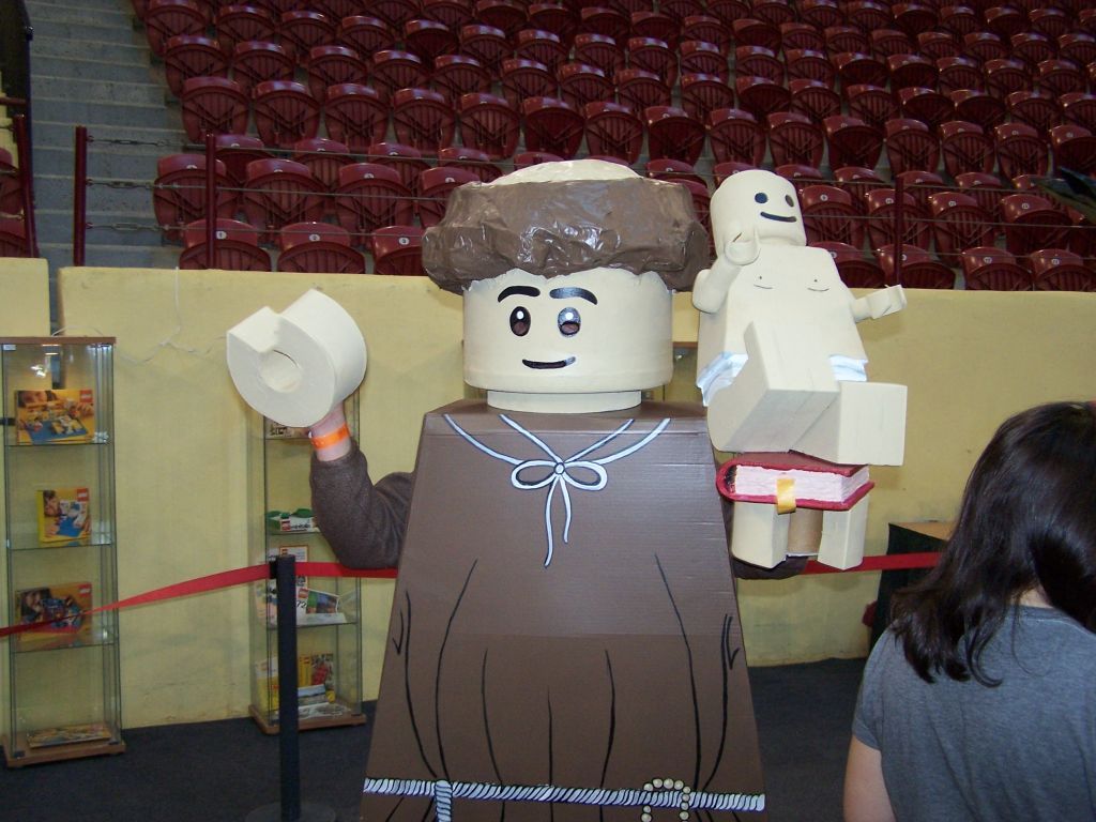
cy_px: 411
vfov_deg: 37.7
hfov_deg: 49.0
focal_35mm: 38
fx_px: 1203
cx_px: 548
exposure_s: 1/60
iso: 140
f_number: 2.8
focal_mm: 6.3
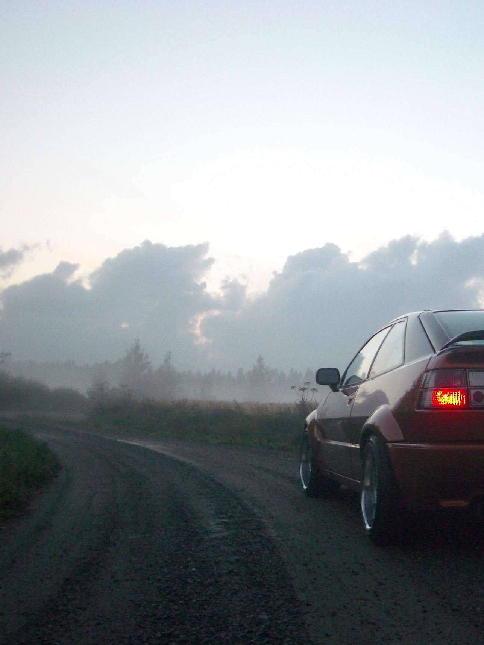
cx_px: 325
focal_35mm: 47
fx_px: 876
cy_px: 321
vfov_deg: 40.4
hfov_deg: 30.6
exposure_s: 1/40
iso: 100
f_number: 2.6
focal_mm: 5.8
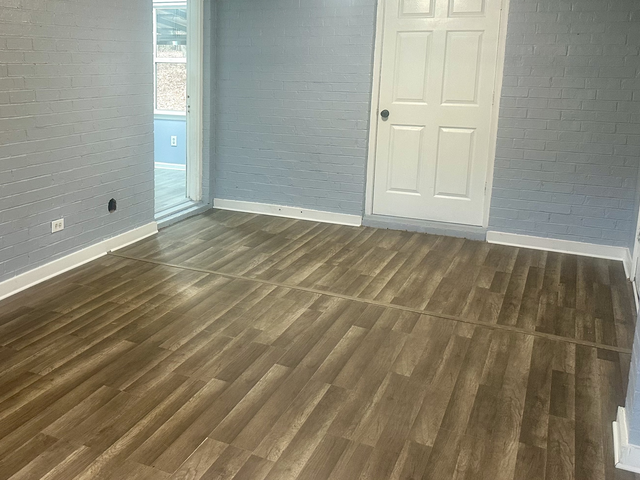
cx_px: 208
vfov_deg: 38.4
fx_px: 684
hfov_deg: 49.2
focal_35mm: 37
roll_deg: -1.0
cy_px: 182
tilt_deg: -10.0
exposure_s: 1/60
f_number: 1.78
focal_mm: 6.86
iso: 320
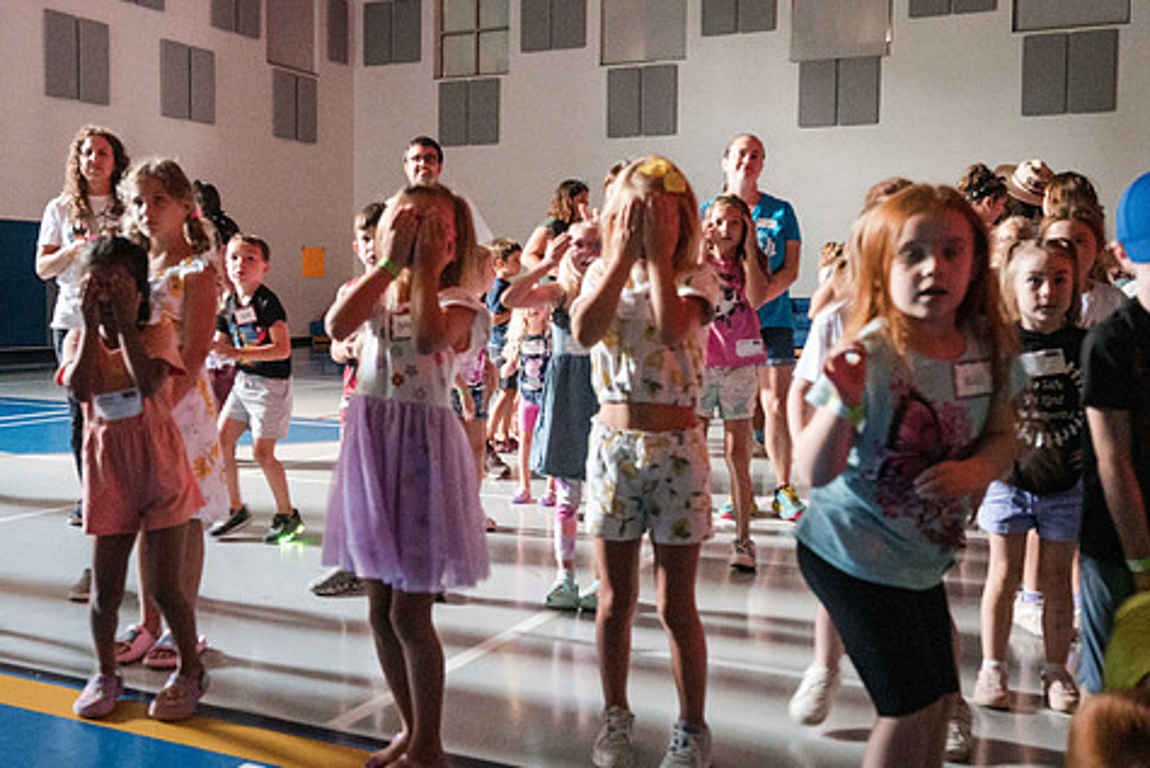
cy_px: 370
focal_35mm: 39
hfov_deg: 49.3
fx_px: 1246
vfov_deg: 34.2
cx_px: 479
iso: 14400
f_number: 4
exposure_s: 1/60
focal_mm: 30
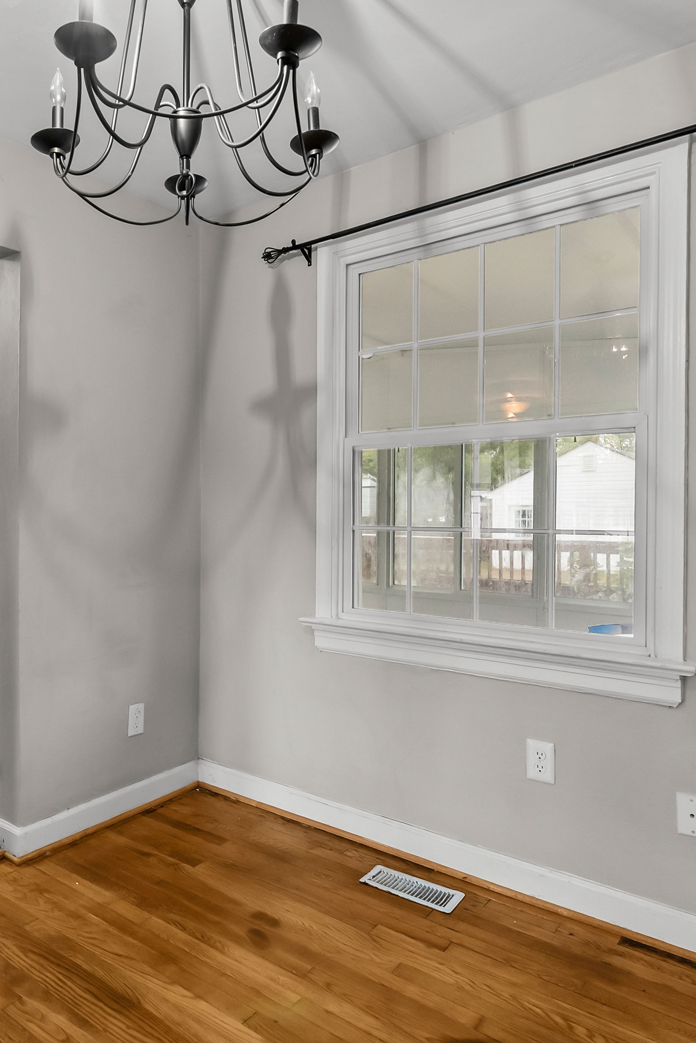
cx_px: 188
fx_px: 696
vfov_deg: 73.7
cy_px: 521
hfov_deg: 51.3
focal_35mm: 24
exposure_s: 1/8
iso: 1000
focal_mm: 16
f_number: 7.1
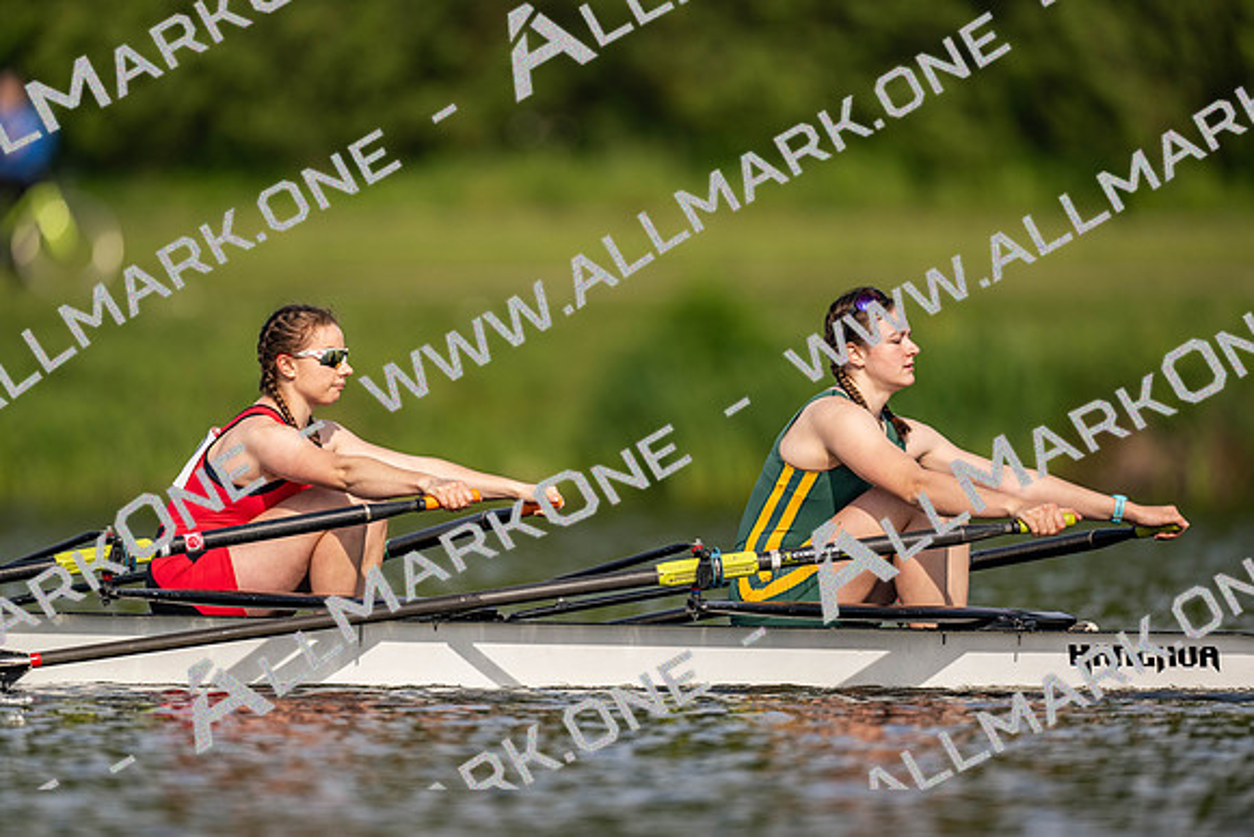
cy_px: 418
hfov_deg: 3.4
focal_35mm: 600
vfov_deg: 2.3
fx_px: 20904
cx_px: 627
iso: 280
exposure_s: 1/2500
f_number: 4
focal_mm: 600
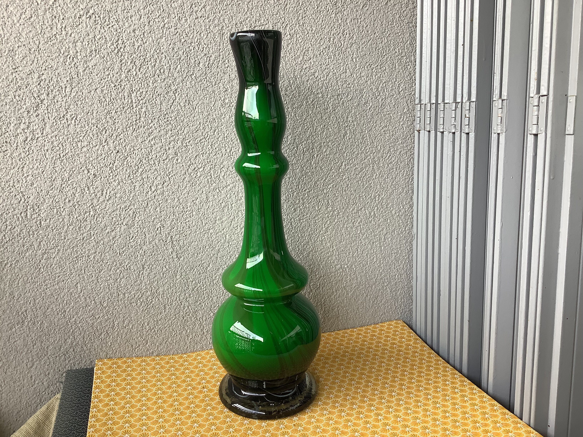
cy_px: 218
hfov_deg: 58.4
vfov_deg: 45.4
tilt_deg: -9.6
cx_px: 292
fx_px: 522
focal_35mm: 31
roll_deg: +1.0
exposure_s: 1/50
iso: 64
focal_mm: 3.3
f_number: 2.4
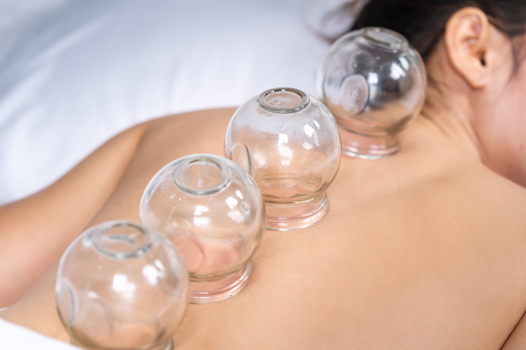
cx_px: 263
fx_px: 1461
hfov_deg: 20.4
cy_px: 175
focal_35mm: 100
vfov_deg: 13.7
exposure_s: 1/125
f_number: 4
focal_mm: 100
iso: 100
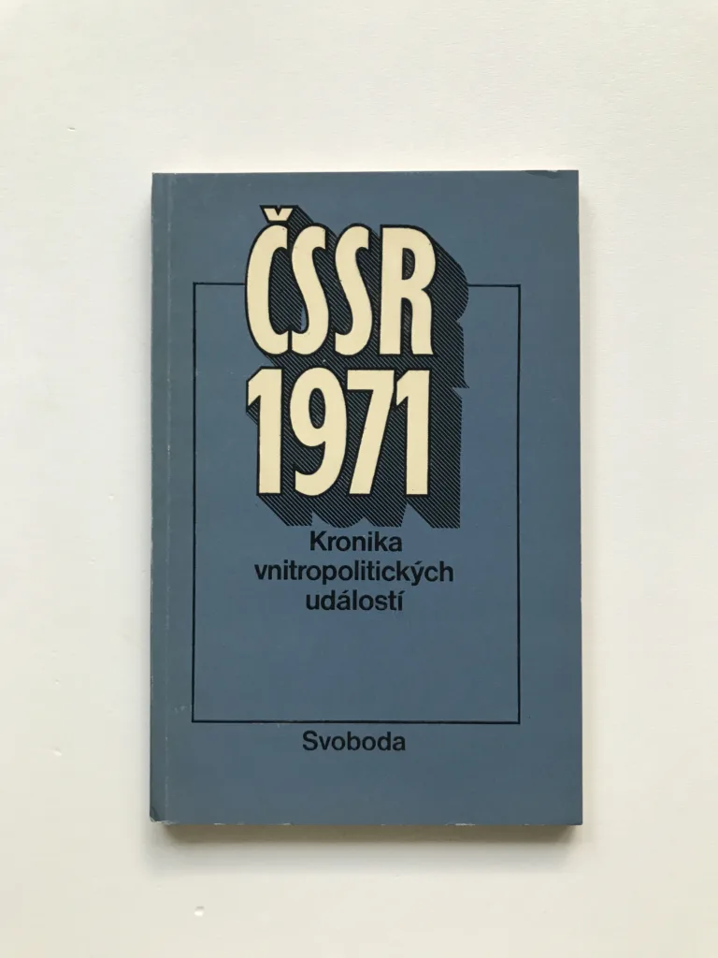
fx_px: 774
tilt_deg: -88.8
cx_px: 359
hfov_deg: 49.7
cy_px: 479
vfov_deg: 63.4
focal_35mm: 28
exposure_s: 1/25
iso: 40
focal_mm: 3.99
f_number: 1.8
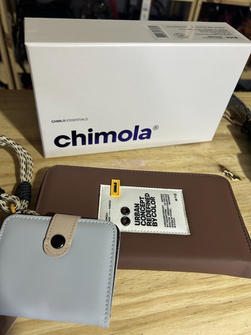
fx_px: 251
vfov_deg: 67.3
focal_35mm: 26
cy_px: 168
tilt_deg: -45.8
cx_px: 126
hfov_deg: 53.1
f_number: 1.5
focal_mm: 5.7
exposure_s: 1/50
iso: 160
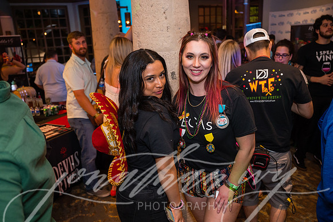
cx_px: 166
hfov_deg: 63.7
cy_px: 111
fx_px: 268
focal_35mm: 29
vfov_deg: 44.9
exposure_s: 1/125
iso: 2500
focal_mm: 29
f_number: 2.8
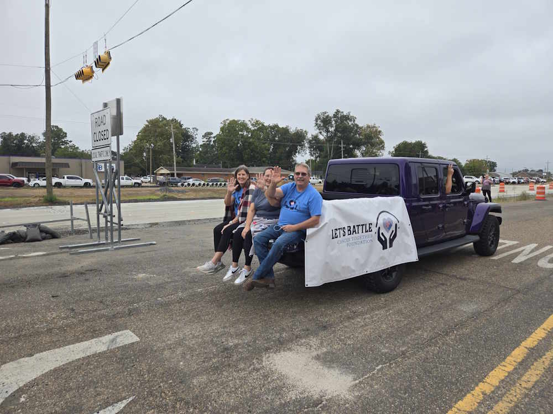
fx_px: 367
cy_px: 207
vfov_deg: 58.9
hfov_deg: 73.9
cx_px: 276
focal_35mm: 23
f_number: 1.8
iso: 25
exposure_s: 1/671
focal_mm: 5.4
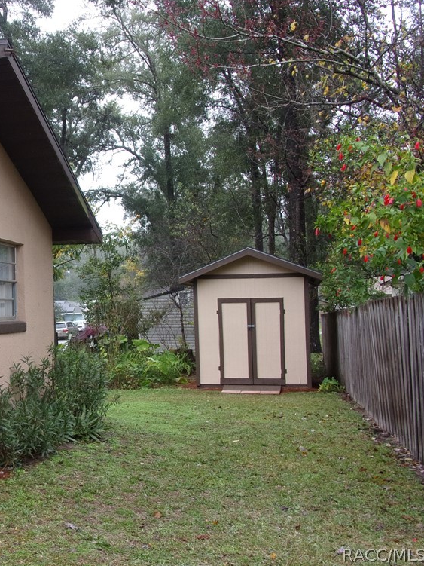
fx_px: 735
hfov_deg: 31.0
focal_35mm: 45
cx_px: 61
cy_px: 278
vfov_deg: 42.1
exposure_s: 1/60
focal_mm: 5.9
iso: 80
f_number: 3.7
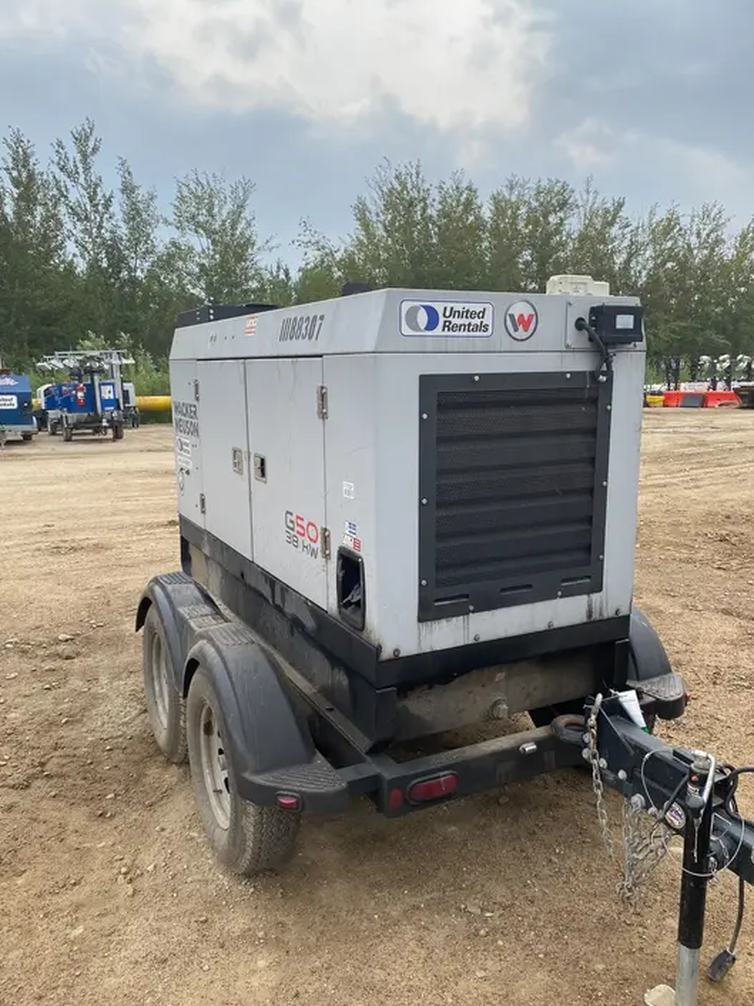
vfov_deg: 65.3
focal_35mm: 27
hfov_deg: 51.3
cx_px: 371
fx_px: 785
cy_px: 511
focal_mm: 4.25
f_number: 1.8
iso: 32
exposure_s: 1/1701
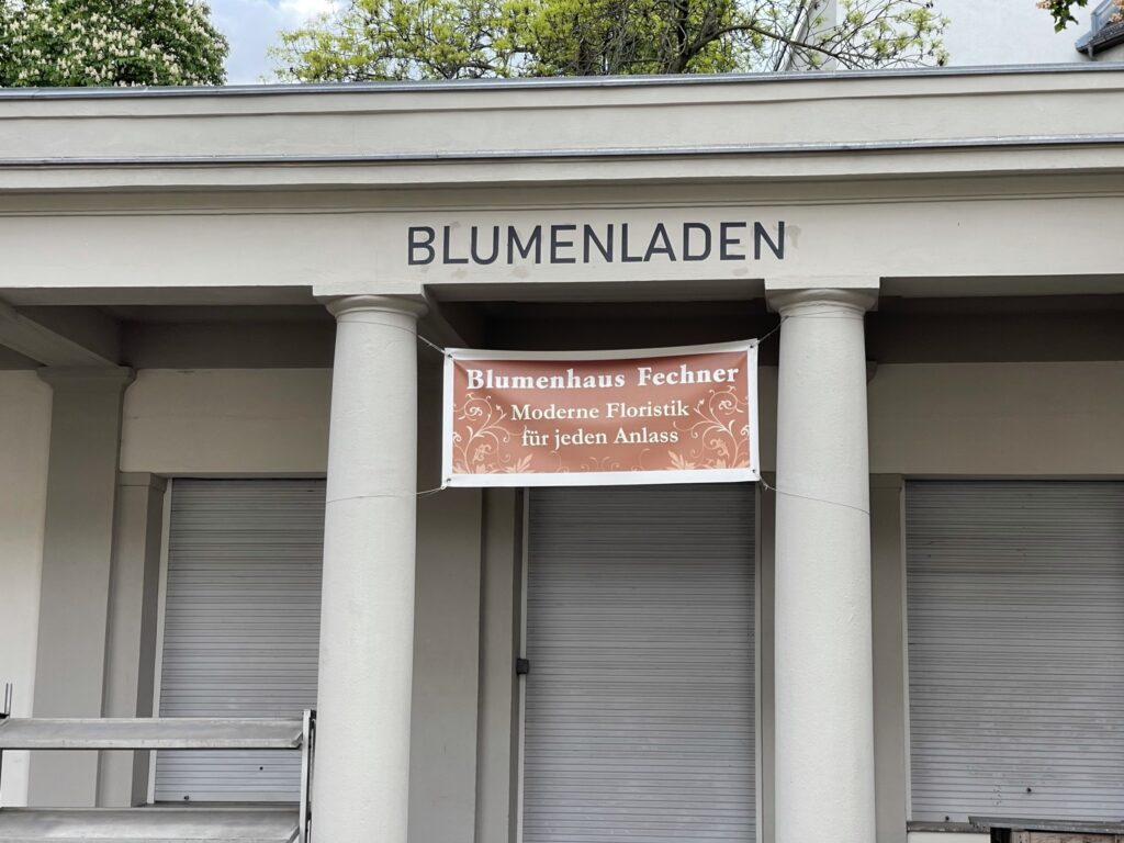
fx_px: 2078
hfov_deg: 30.3
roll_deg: -1.5
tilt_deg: +8.4
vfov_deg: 22.9
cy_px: 422
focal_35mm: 64
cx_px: 562
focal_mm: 7.5
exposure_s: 1/352
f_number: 2.2
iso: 20
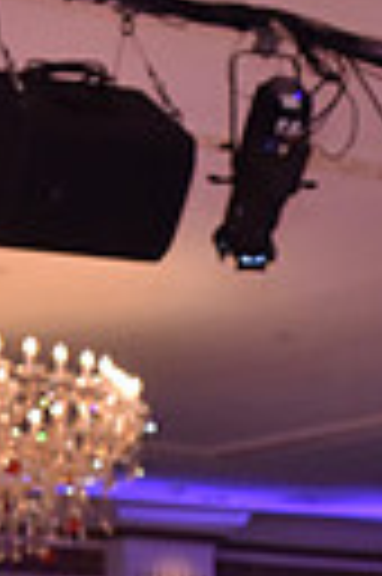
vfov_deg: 7.1
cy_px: 1197
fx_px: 4484
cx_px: 726
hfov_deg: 4.8
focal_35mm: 281
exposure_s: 1/250
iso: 1600
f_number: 5
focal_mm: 62
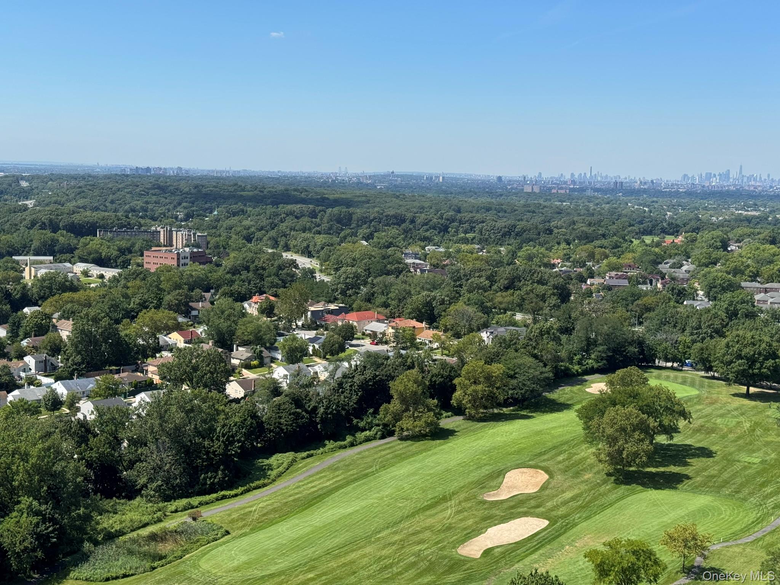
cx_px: 390
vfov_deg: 30.3
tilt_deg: -7.0
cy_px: 292
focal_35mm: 48
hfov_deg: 39.7
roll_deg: -2.2
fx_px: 1082
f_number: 1.78
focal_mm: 6.76
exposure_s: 1/3817
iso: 64
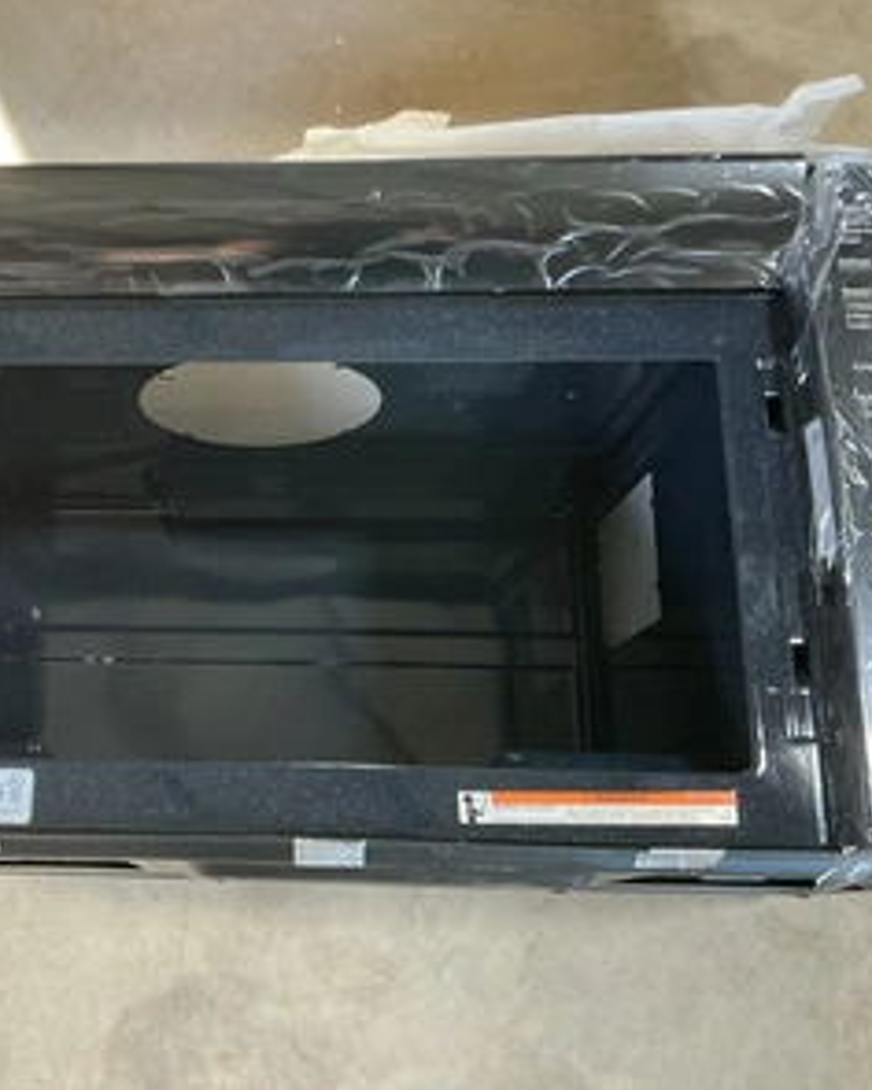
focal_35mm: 37
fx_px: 1194
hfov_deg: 38.8
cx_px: 188
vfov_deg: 49.1
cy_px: 539
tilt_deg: -76.0
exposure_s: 1/60
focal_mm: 3
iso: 125
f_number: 1.8
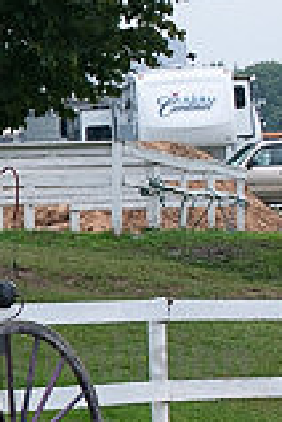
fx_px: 3901
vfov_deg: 6.2
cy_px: 354
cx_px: -330
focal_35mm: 332
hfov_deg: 4.1
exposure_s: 1/1000
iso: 1800
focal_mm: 105
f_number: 5.6
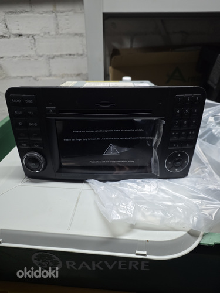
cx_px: 110
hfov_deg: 58.9
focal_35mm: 23
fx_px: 195
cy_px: 146
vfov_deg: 73.9
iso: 500
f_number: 1.7
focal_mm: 6.25
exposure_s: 1/100
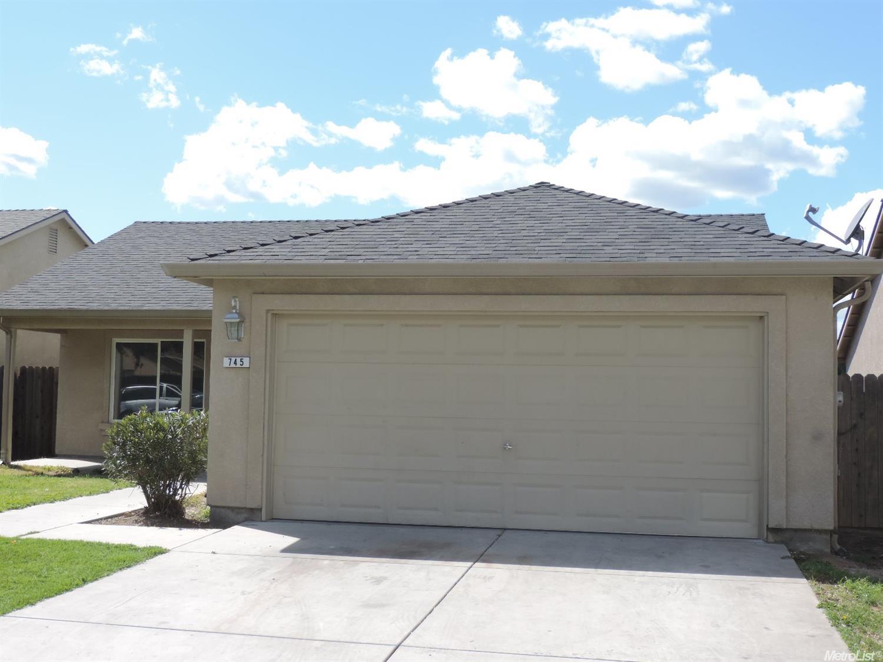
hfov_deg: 43.9
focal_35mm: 43
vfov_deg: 33.6
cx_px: 442
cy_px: 331
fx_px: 1097
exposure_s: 1/1000
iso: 140
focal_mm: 7.6
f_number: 3.4
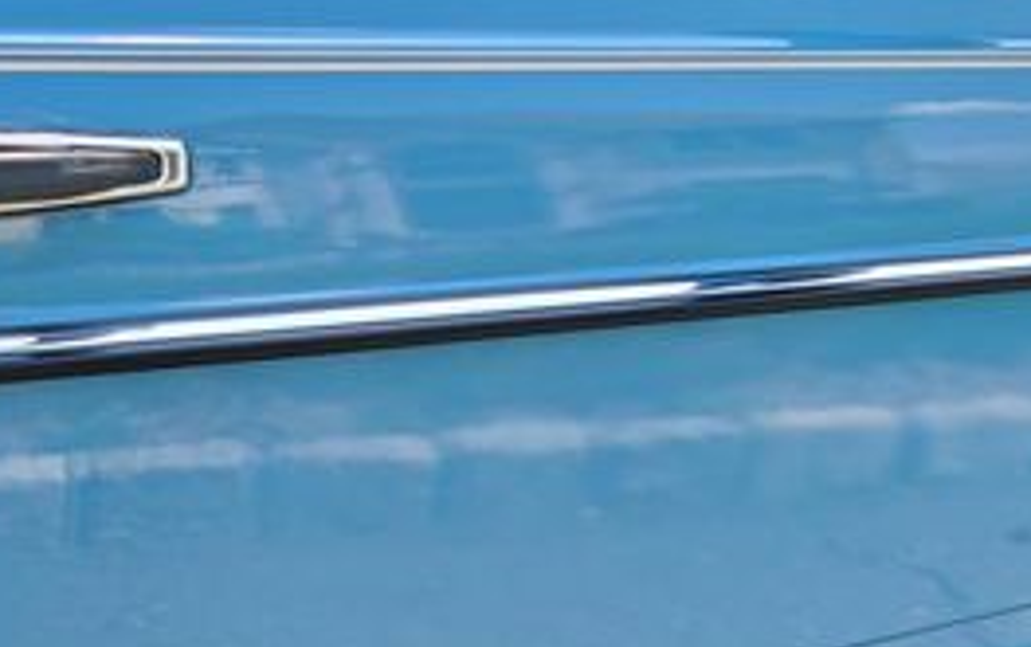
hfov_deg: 30.6
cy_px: 631
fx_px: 1885
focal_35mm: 67
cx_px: 576
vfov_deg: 19.0
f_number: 1.8
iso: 40
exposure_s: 1/303
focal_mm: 5.4
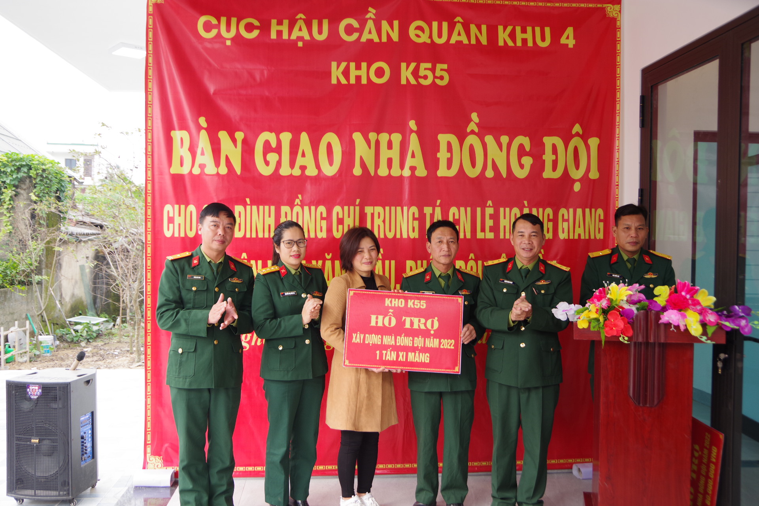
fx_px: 654
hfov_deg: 60.3
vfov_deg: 42.3
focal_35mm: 31
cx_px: 380
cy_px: 253
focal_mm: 21
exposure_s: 1/80
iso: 200
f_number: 4
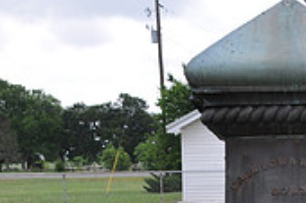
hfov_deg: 16.3
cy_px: 303
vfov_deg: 10.7
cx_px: 308
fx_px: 1044
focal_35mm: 123
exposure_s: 1/200
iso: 200
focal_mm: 24
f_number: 7.1
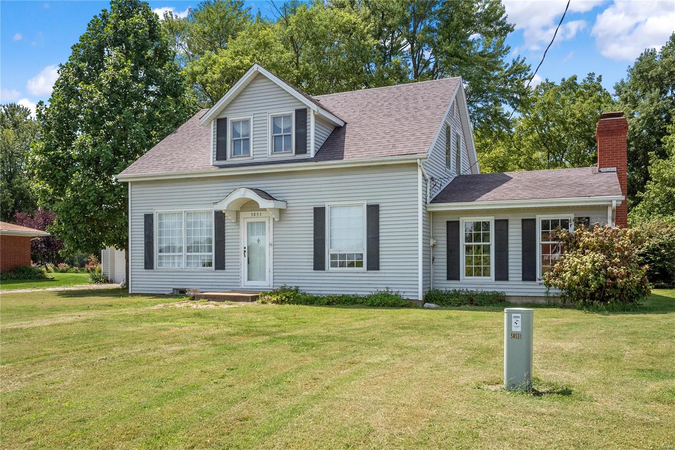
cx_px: 338
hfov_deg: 61.9
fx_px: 562
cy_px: 225
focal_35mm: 30
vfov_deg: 43.6
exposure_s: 1/1000
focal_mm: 15
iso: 400
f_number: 8
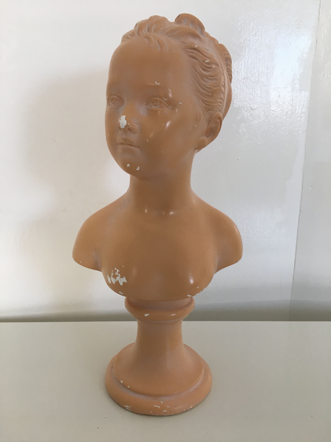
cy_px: 221
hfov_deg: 48.2
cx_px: 166
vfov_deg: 61.7
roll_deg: -0.6
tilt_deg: -13.6
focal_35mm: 29
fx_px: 370
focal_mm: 4.15
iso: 25
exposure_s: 1/40
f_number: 2.2
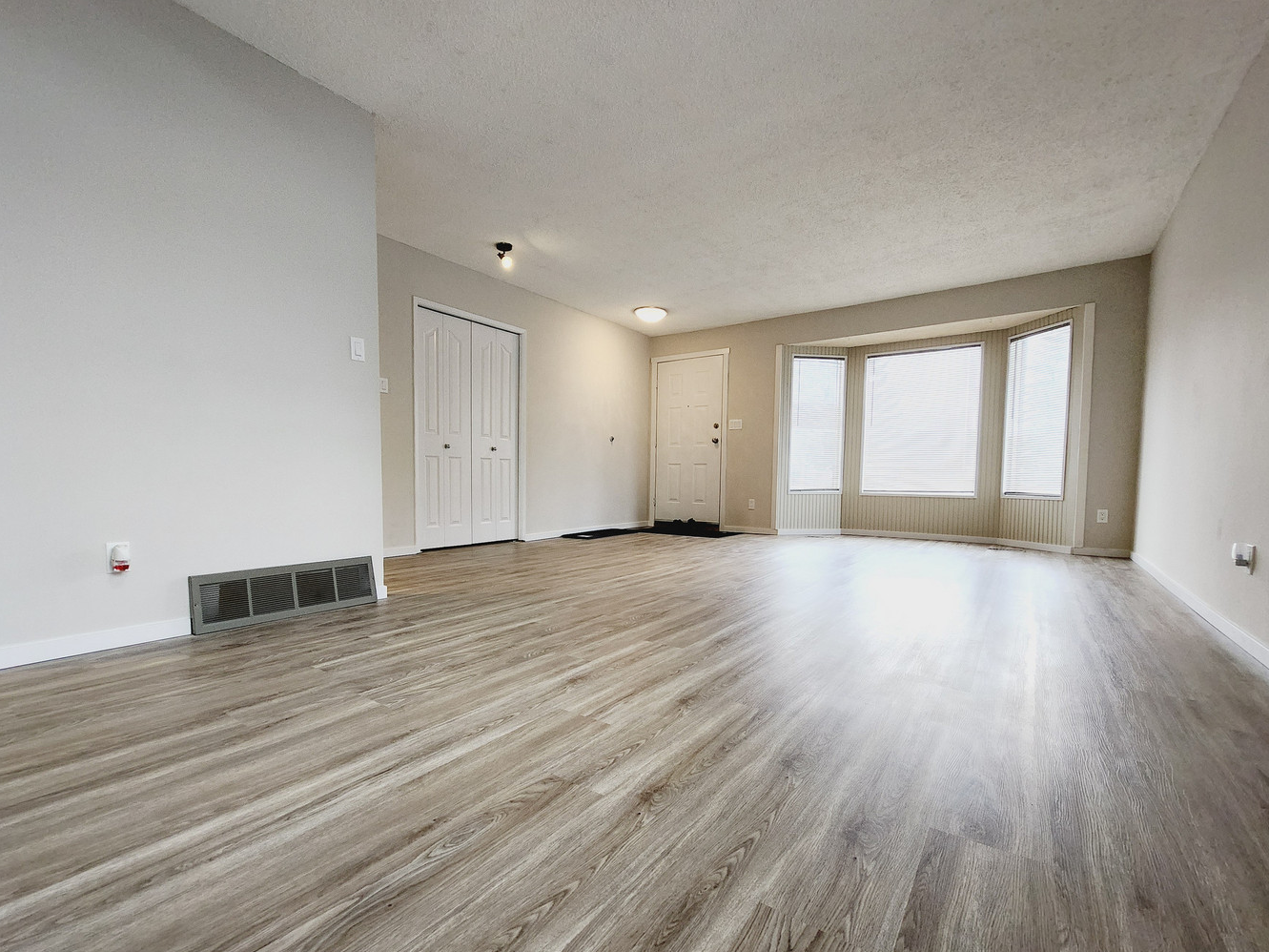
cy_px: 503
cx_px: 591
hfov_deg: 98.0
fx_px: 550
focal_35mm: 15
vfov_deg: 81.7
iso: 160
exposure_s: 1/60
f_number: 2.2
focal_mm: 1.74
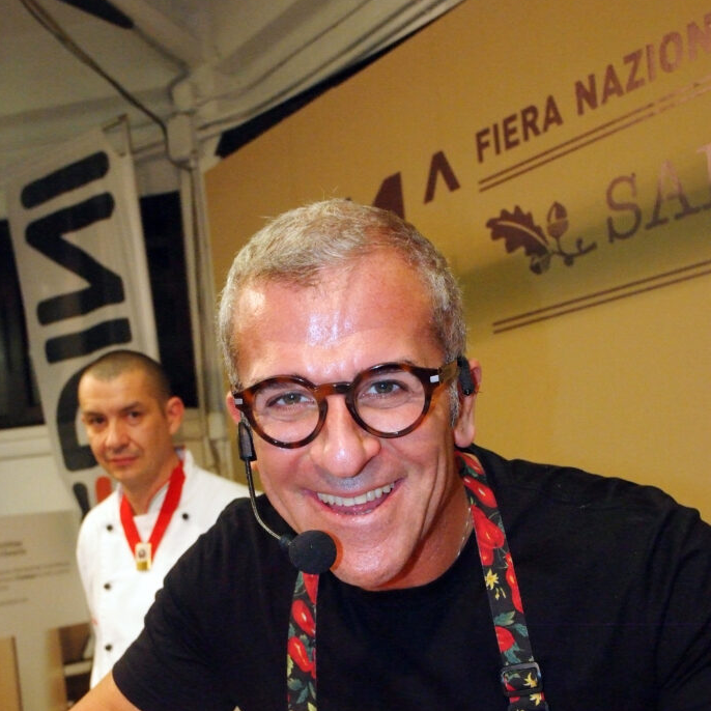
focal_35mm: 49
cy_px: 523
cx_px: 359
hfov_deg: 34.7
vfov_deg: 34.0
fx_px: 1139
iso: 3200
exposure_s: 1/114
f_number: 7.1
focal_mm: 25
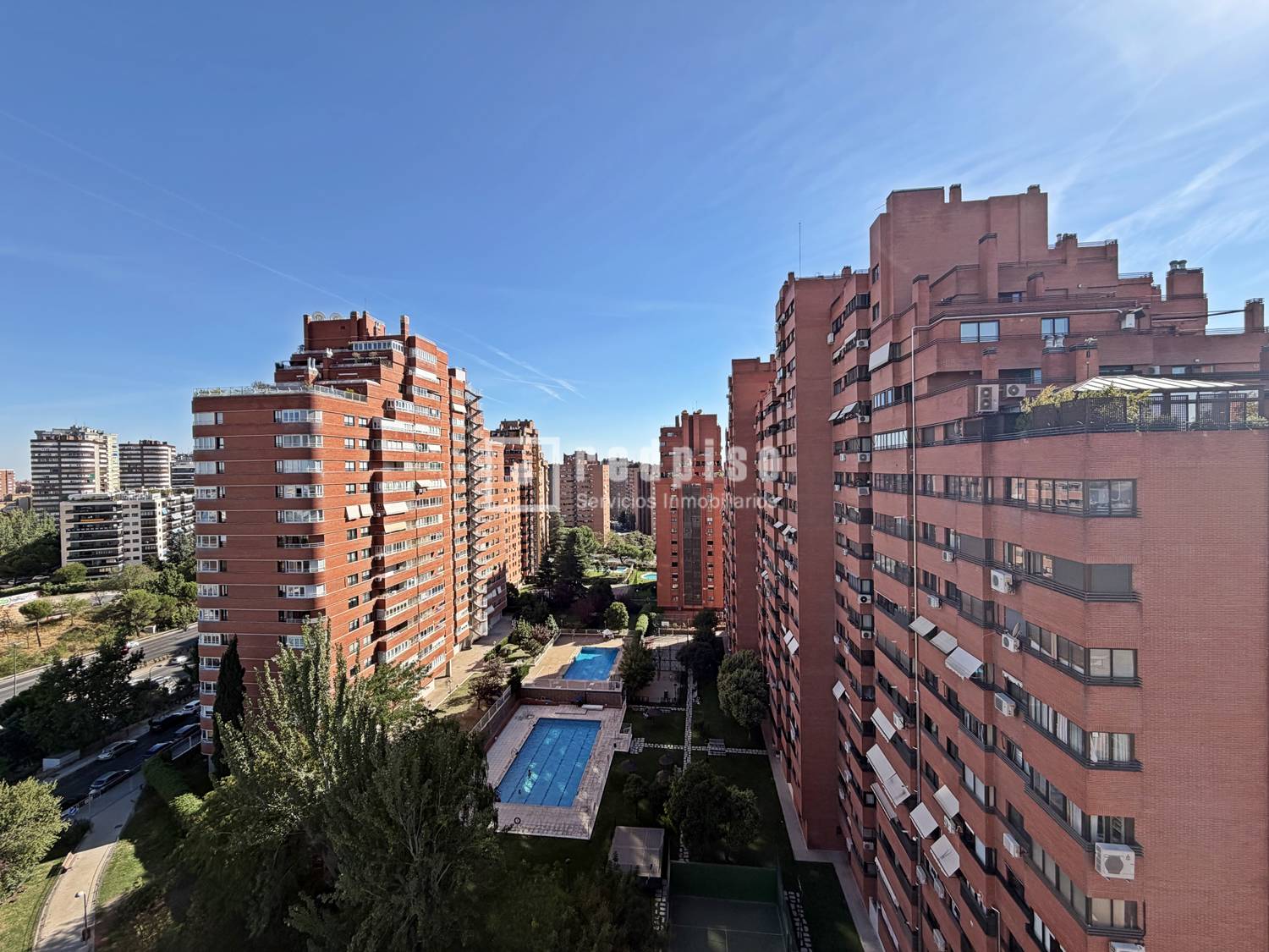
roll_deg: +1.3
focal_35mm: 14
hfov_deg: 102.1
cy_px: 476
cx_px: 634
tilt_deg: -0.3
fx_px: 513
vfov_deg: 85.7
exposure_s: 1/770
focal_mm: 2.22
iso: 25
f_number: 2.2
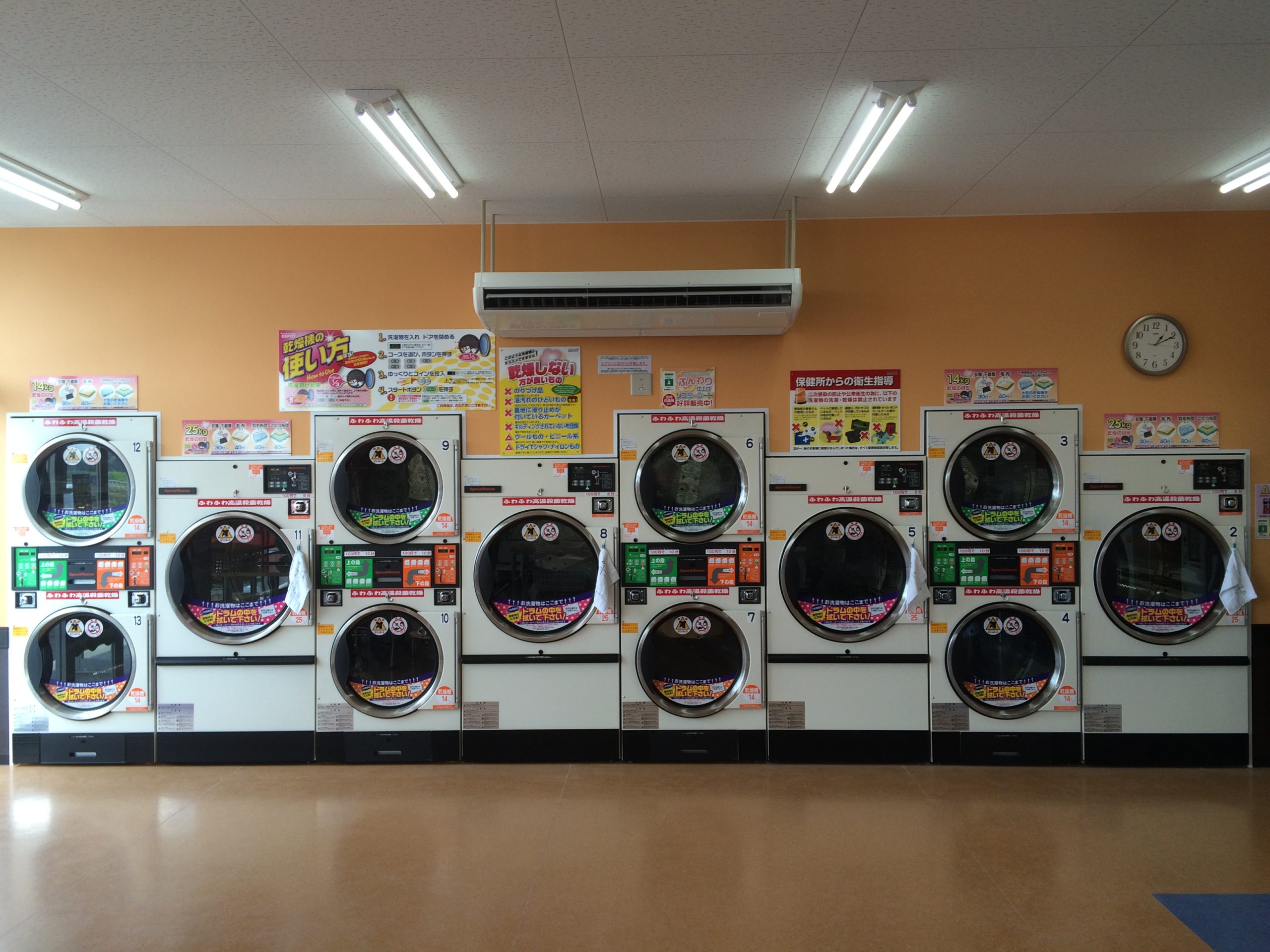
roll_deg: +1.4
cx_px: 635
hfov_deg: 61.7
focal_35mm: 29
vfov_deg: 48.2
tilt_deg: -0.5
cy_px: 476
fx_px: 1064
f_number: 2.2
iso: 32
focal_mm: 4.15
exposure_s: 1/112
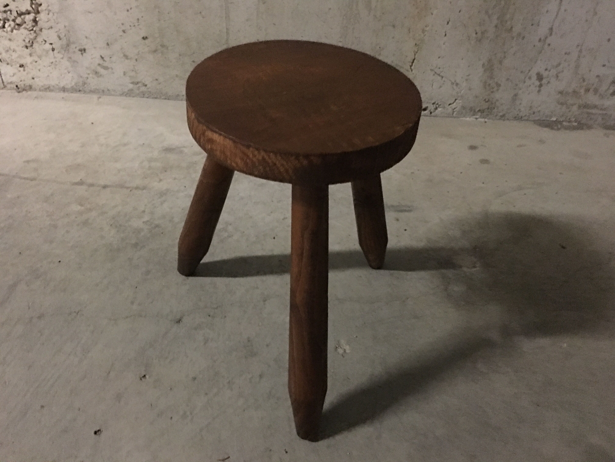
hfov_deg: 61.7
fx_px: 515
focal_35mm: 29
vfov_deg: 48.2
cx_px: 308
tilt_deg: -40.0
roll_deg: -3.3
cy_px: 231
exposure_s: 1/4
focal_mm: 4.15
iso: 320
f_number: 2.2
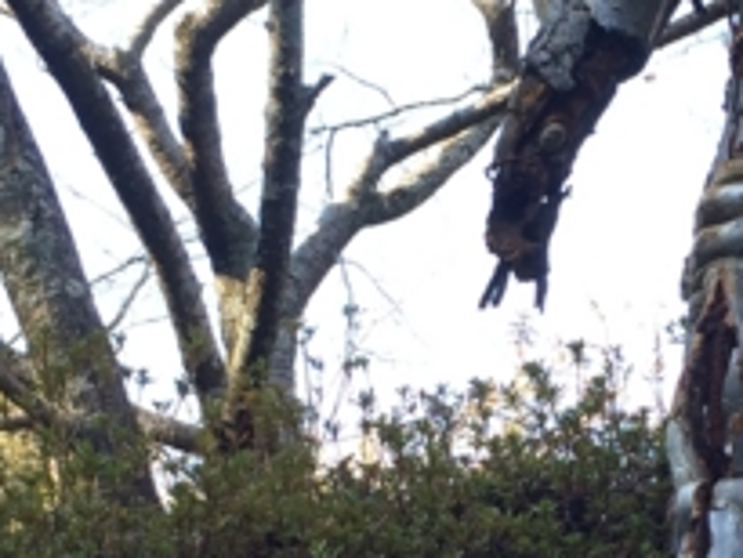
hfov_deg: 17.3
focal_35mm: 113
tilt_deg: +24.8
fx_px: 2427
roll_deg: +2.3
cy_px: 355
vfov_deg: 13.1
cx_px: 598
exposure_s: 1/162
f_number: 2.2
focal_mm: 4.15
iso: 32
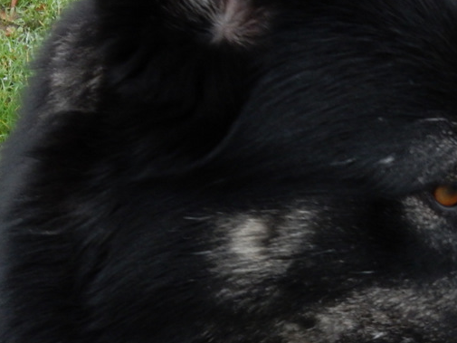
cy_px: 328
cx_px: 255
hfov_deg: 26.7
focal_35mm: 73
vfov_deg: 19.7
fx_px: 964
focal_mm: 6.4
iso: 400
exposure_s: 1/200
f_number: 4.5
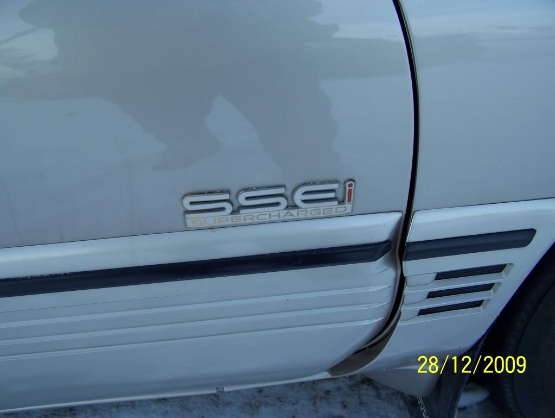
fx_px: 610
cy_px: 209
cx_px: 278
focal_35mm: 38
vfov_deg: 37.8
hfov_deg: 48.9
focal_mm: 6.3
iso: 80
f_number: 2.8
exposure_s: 1/400
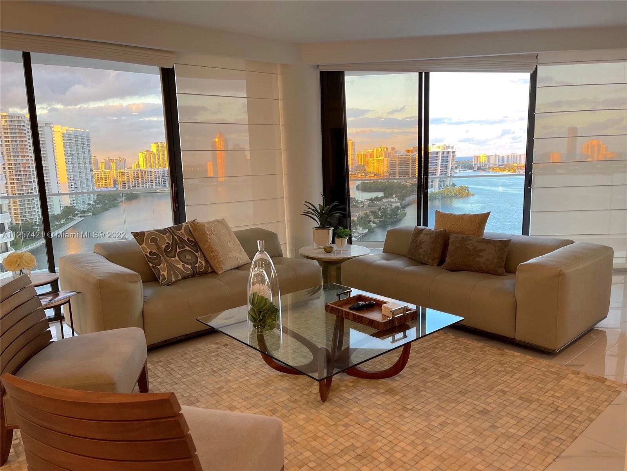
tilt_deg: -10.0
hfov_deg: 67.3
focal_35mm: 26
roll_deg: +1.6
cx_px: 314
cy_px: 236
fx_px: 471
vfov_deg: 53.1
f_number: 1.6
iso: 125
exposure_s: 1/120
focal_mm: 5.1
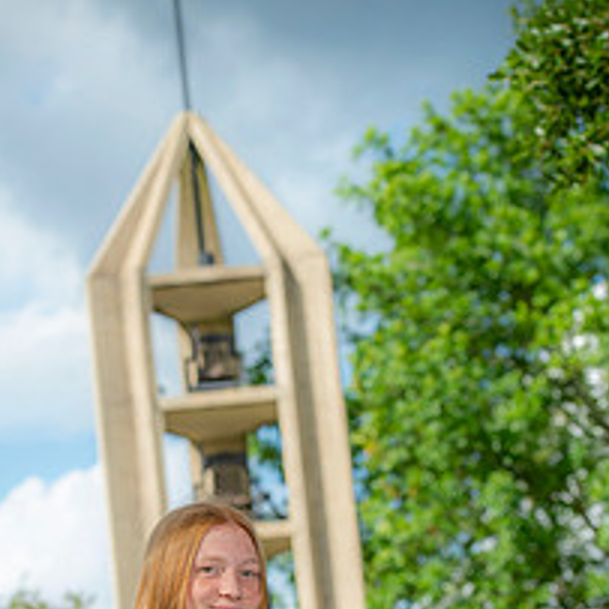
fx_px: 3185
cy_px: 588
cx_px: 268
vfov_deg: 10.8
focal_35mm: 160
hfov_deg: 10.9
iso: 80
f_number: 5.6
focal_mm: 85
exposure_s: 1/250
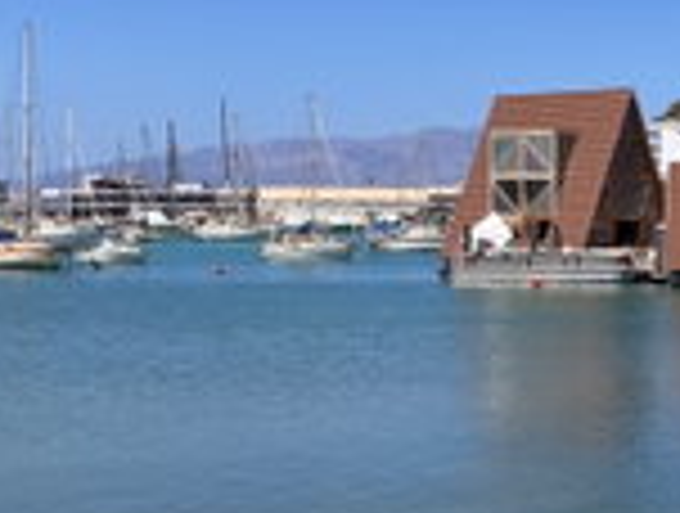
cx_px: 563
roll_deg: -0.9
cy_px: 207
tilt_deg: -0.4
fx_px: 1457
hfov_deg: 25.7
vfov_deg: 20.0
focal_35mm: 74
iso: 20
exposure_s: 1/2404
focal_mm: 3.99
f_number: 1.8
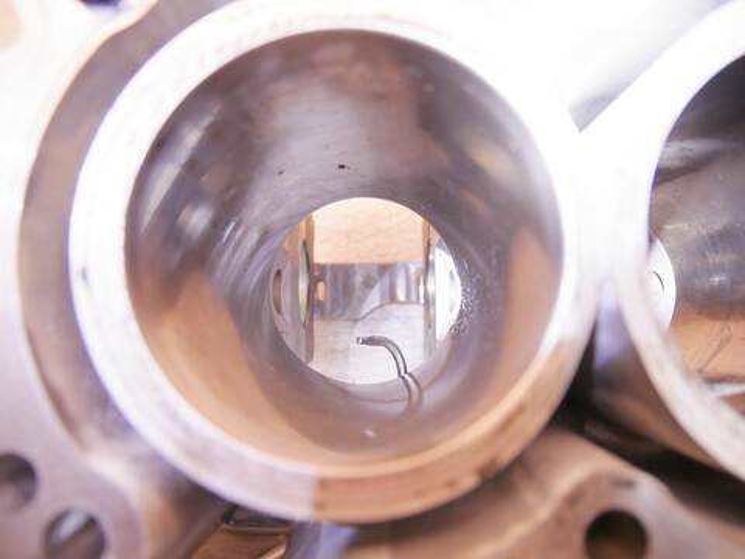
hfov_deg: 71.6
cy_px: 280
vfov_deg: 56.8
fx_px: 517
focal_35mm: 24
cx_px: 372
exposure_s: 1/60
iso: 200
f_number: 3.5
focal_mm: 12
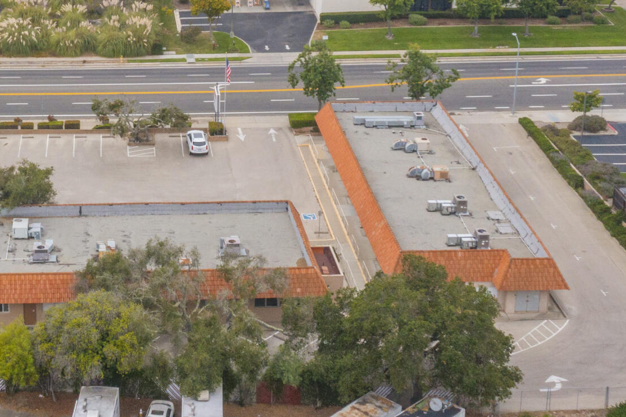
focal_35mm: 76
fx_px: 1321
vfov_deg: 17.7
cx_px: 115
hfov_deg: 26.1
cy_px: 47
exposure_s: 1/320
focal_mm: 10.26
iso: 200
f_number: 8
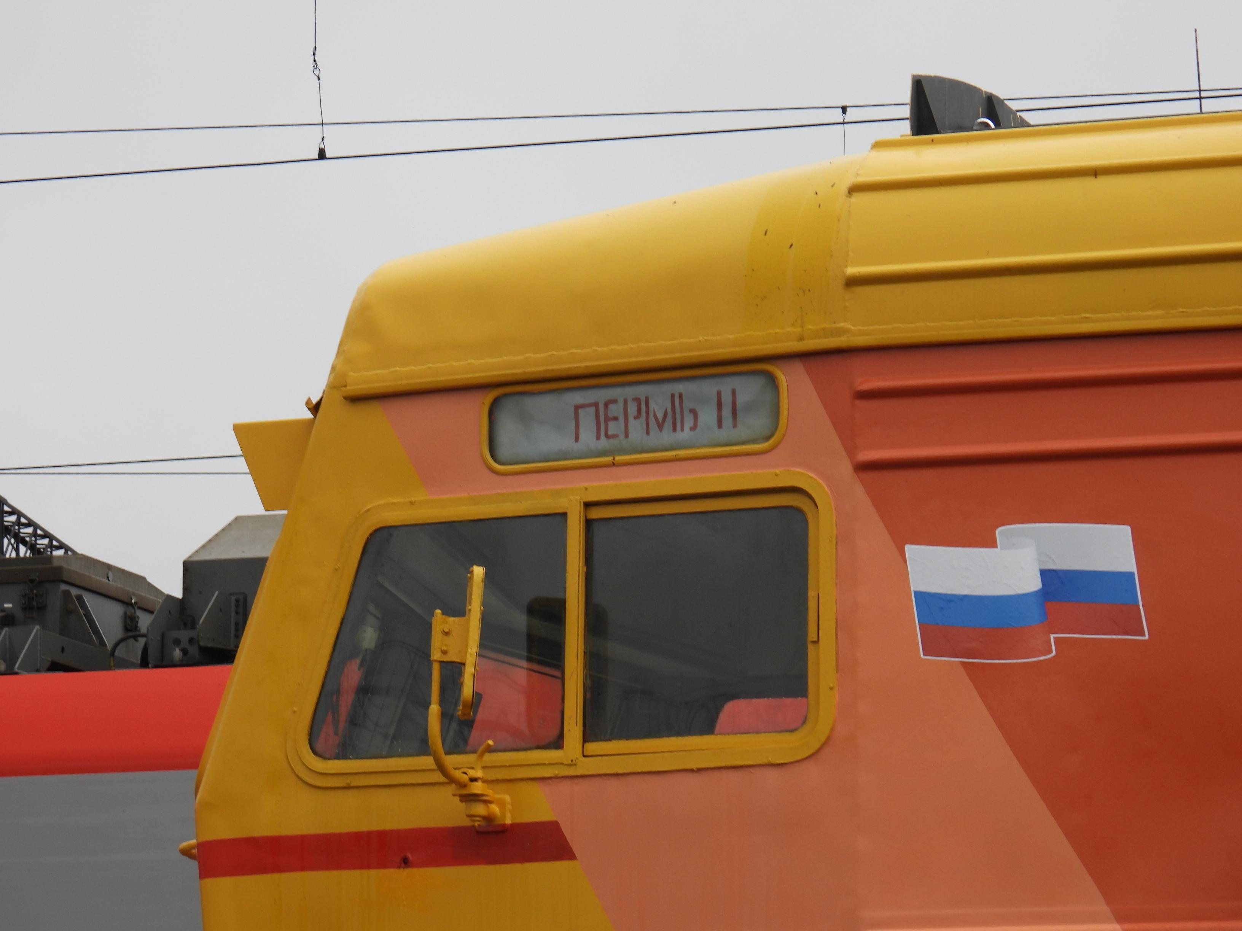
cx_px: 621
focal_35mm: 135
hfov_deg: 14.6
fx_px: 4844
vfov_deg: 11.0
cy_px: 466
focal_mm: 24.1
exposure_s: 1/125
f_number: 4
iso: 100
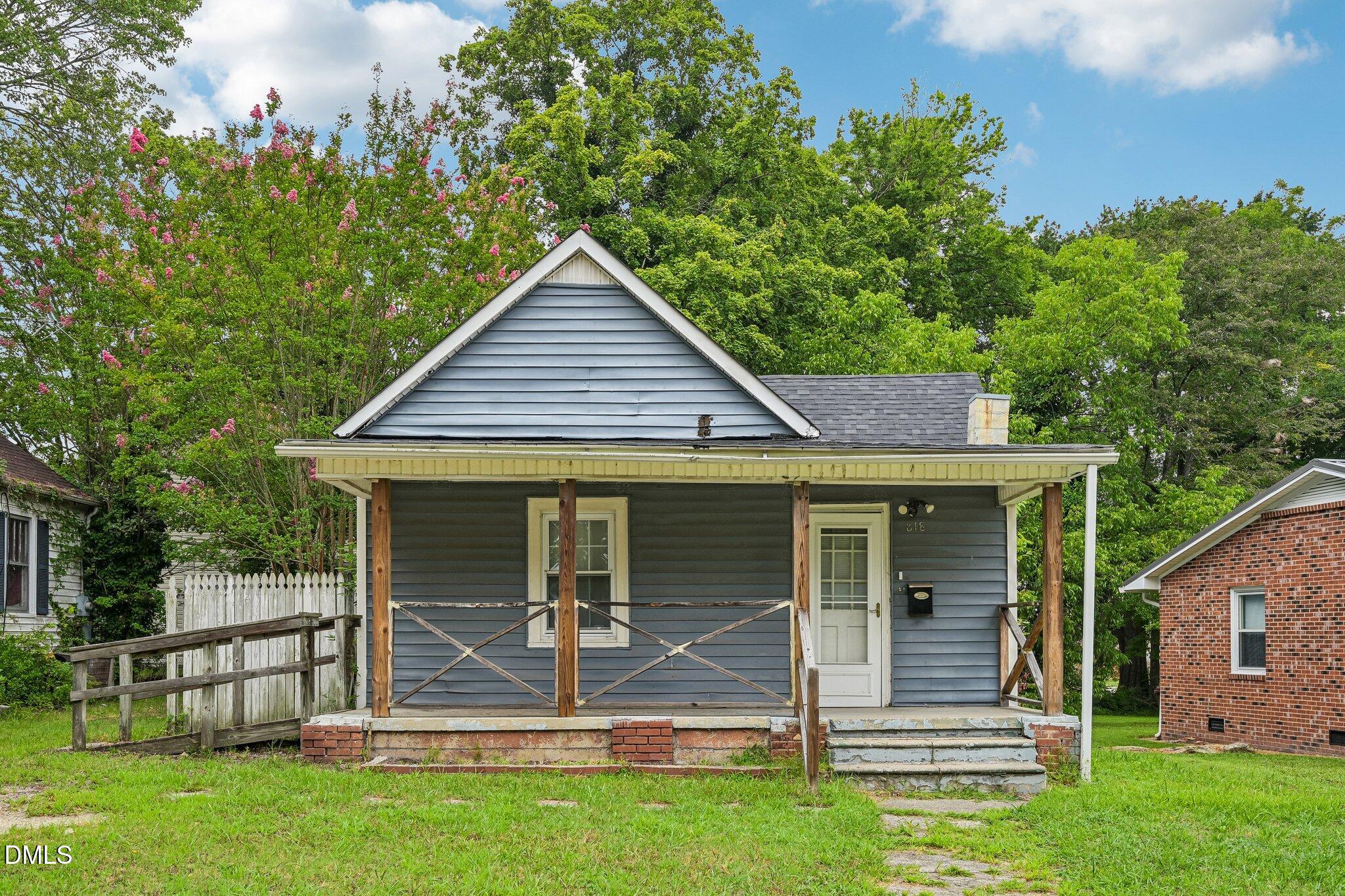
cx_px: 672
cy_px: 448
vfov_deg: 43.6
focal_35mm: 30
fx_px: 1121
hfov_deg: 61.9
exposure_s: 1/60
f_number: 8
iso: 100
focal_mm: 30
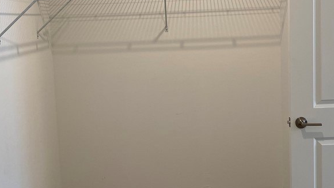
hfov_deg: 41.3
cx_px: 168
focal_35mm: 50
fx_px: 443
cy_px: 74
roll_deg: +2.3
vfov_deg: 23.9
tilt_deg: -6.7
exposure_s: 1/60
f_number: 1.8
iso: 64
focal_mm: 4.25
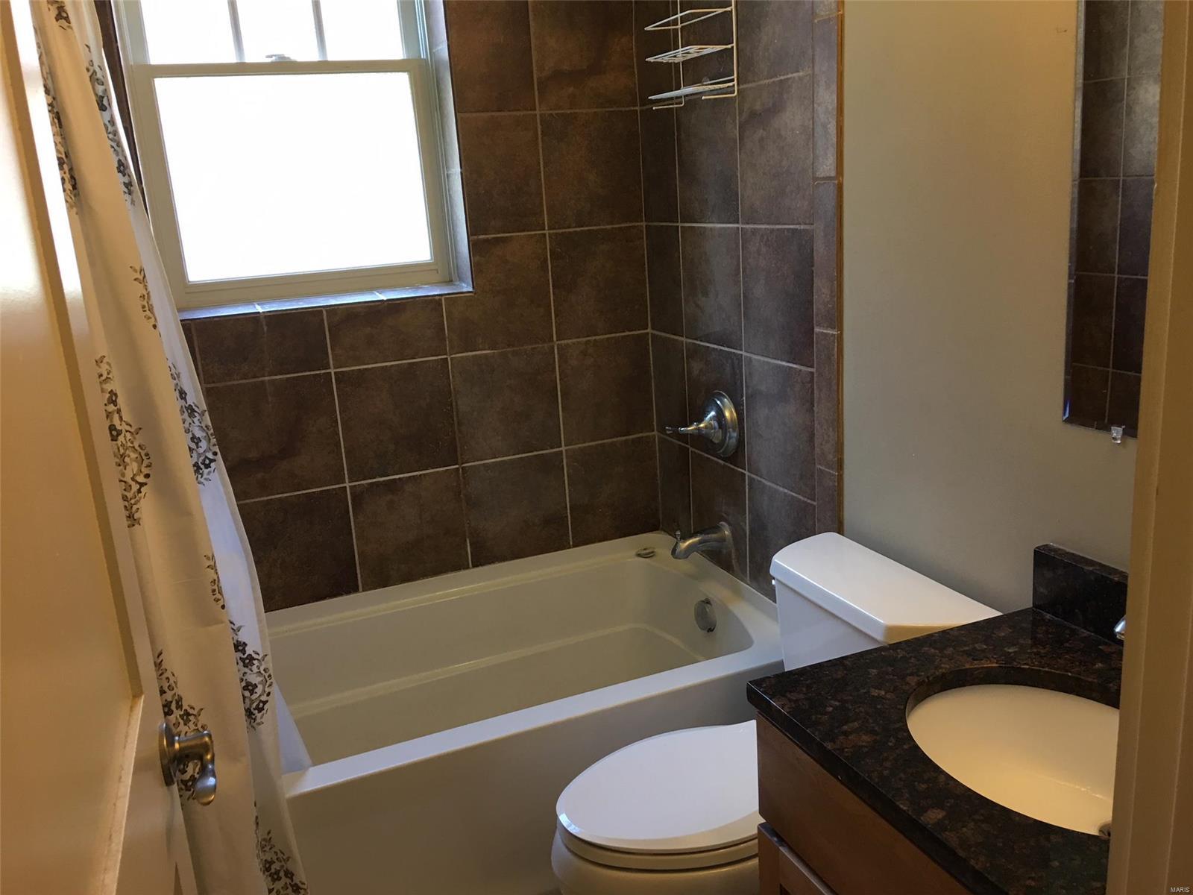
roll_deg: +3.8
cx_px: 596
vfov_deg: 48.2
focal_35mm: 29
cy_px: 448
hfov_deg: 61.7
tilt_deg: -12.0
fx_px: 999
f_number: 2.2
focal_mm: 4.15
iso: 32
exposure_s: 1/15
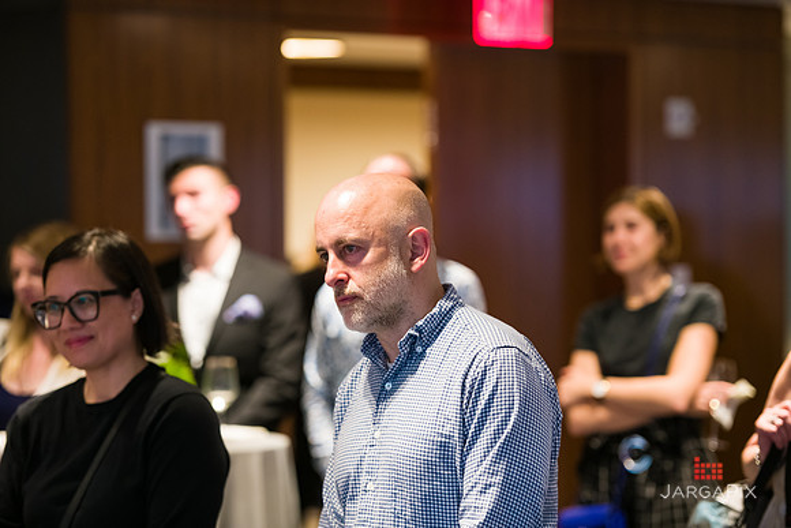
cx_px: 396
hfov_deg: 15.2
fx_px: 2967
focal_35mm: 135
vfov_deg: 10.2
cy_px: 264
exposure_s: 1/160
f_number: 3.2
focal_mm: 135
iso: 1600
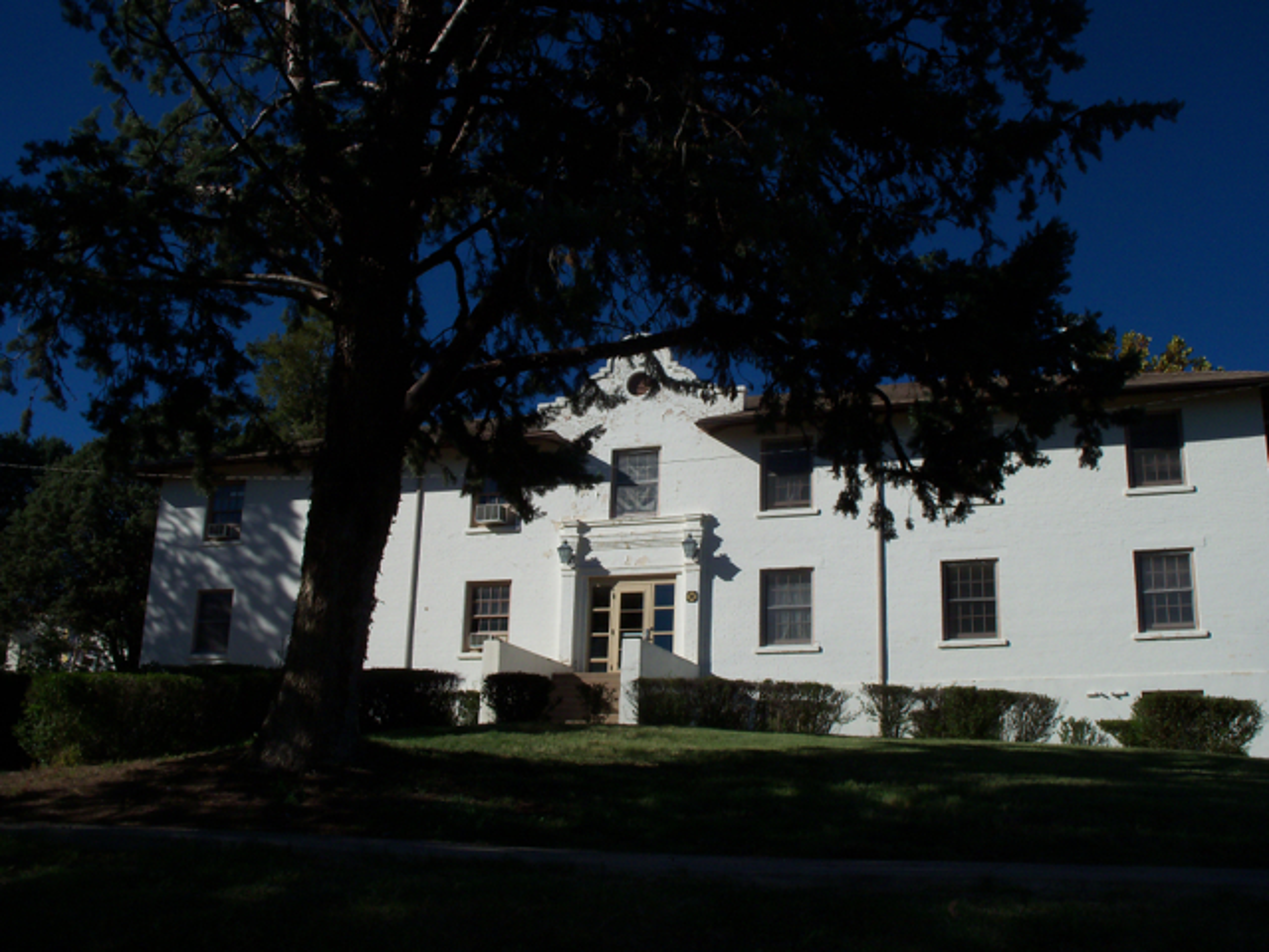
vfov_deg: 40.7
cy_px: 476
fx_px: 1283
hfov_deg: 52.6
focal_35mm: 35
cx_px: 634
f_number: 5.5
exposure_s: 1/800
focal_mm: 6.3
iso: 64
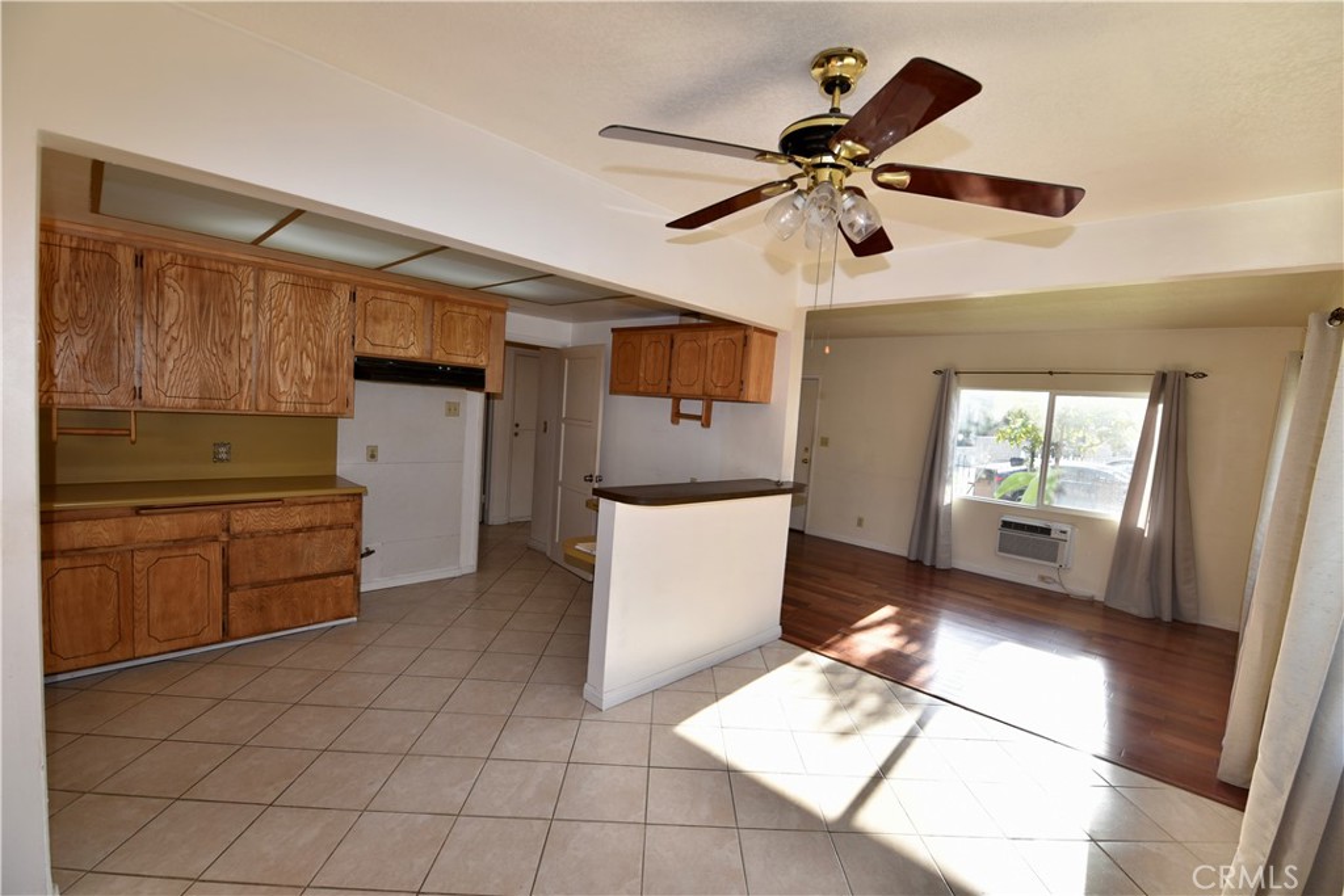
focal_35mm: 15
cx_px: 672
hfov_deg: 100.4
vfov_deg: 77.3
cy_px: 448
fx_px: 560
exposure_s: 1/125
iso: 250
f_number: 5.6
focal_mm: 15
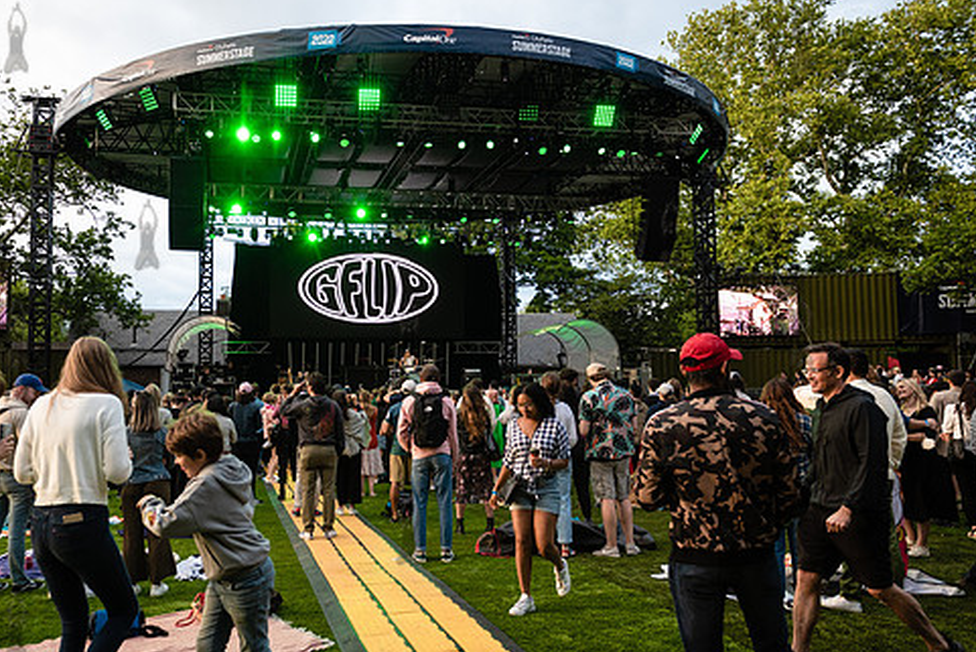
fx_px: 814
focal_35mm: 30
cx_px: 396
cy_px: 332
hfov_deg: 61.4
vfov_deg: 43.6
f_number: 4
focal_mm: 24
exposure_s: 1/400
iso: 1000
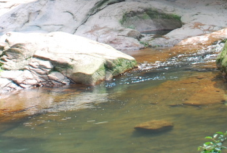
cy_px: -76
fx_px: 910
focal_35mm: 144
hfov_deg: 14.2
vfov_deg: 9.3
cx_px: 146
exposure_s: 1/125
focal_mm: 32
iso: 100
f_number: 4.5
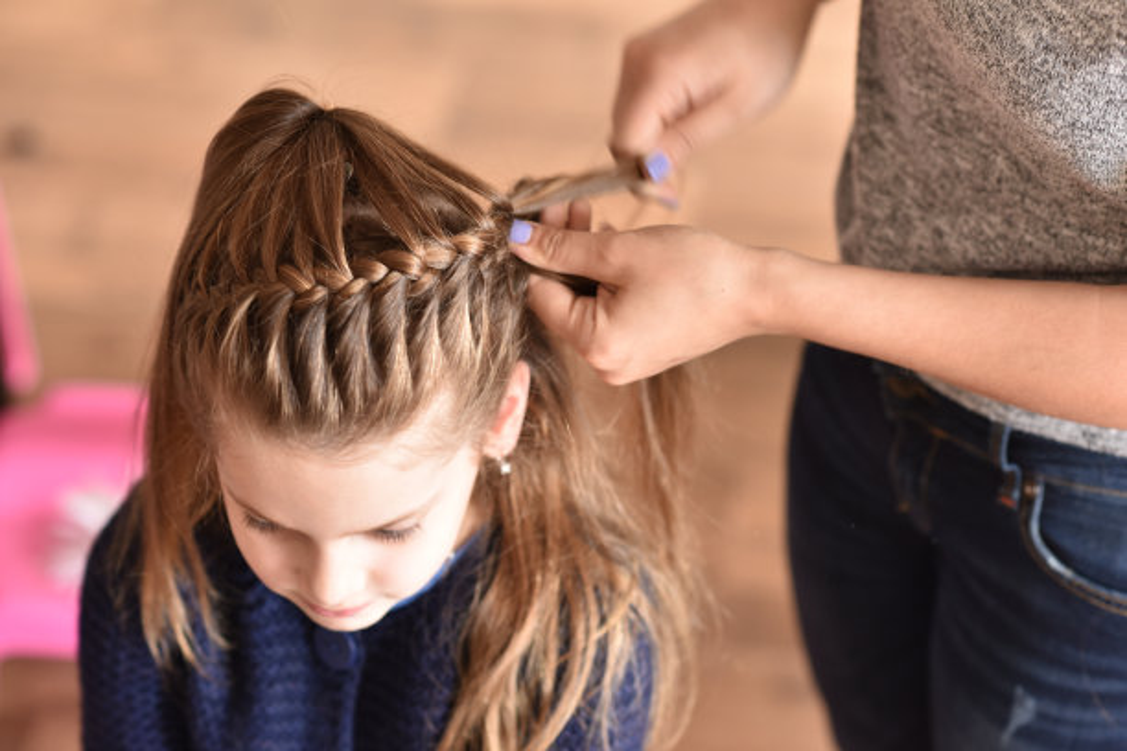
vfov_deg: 16.1
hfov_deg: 23.9
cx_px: 564
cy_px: 376
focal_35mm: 85
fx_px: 2661
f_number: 2.8
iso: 640
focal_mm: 85
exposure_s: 1/60
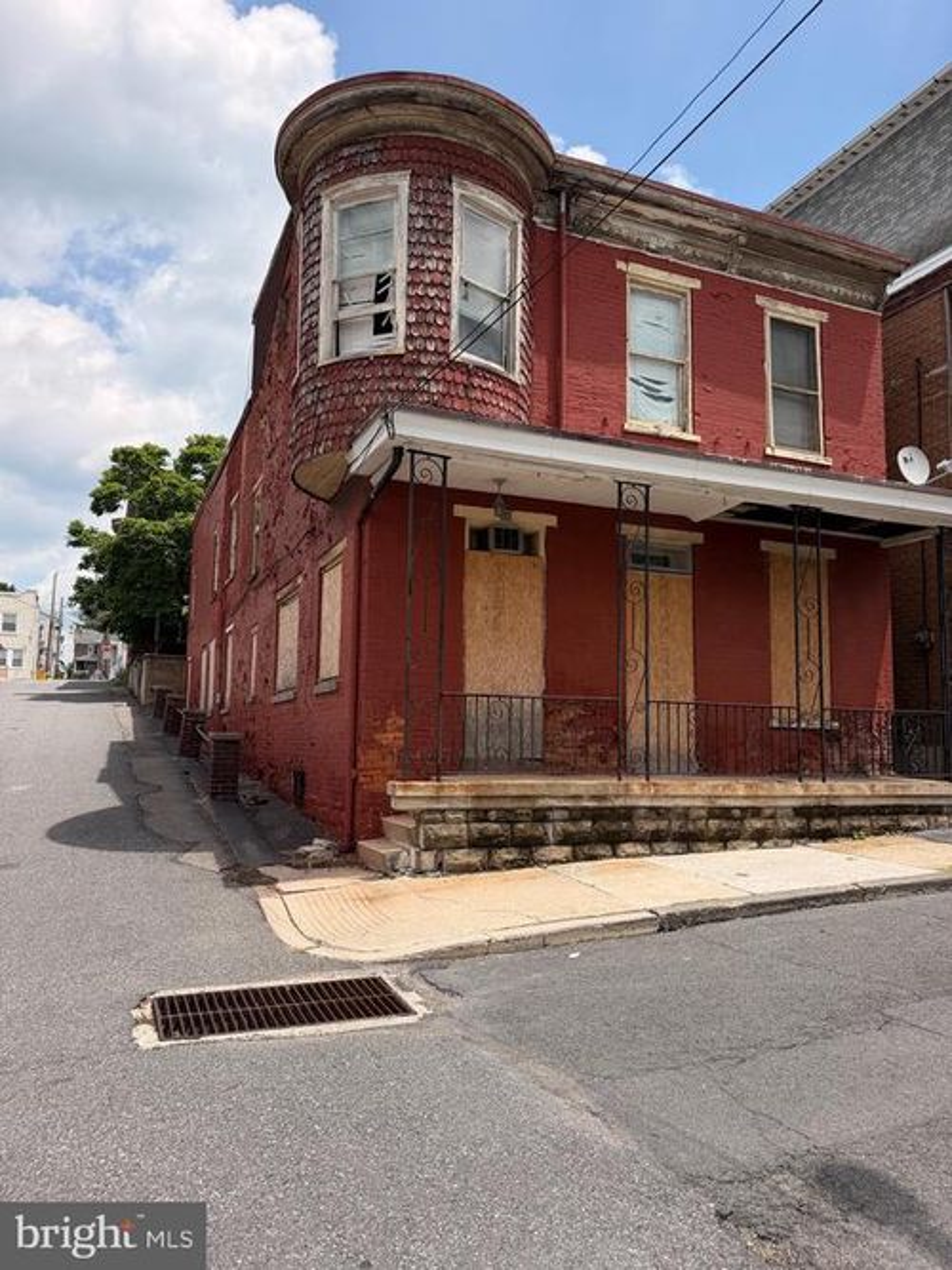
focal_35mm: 24
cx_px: 476
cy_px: 635
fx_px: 880
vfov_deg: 71.6
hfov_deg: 56.8
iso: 100
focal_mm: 6.76
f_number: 1.78
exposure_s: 1/4167
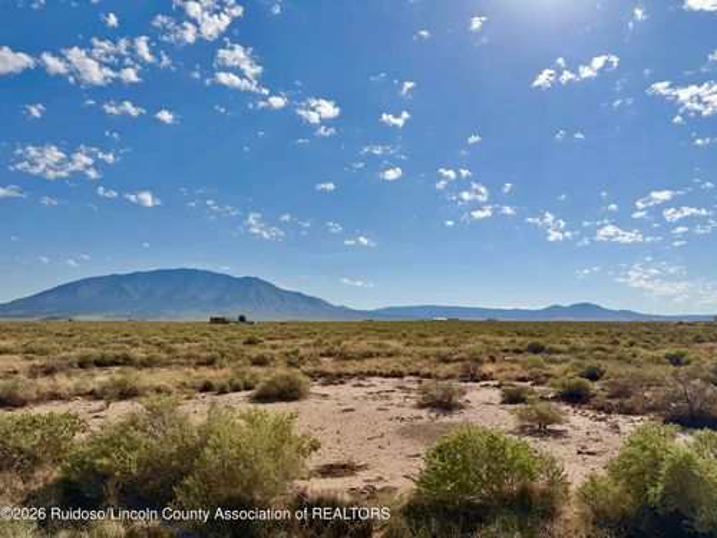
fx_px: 497
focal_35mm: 24
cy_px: 269
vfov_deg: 56.8
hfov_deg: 71.6
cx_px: 358
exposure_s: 1/14286
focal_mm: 6.76
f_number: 1.78
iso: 64
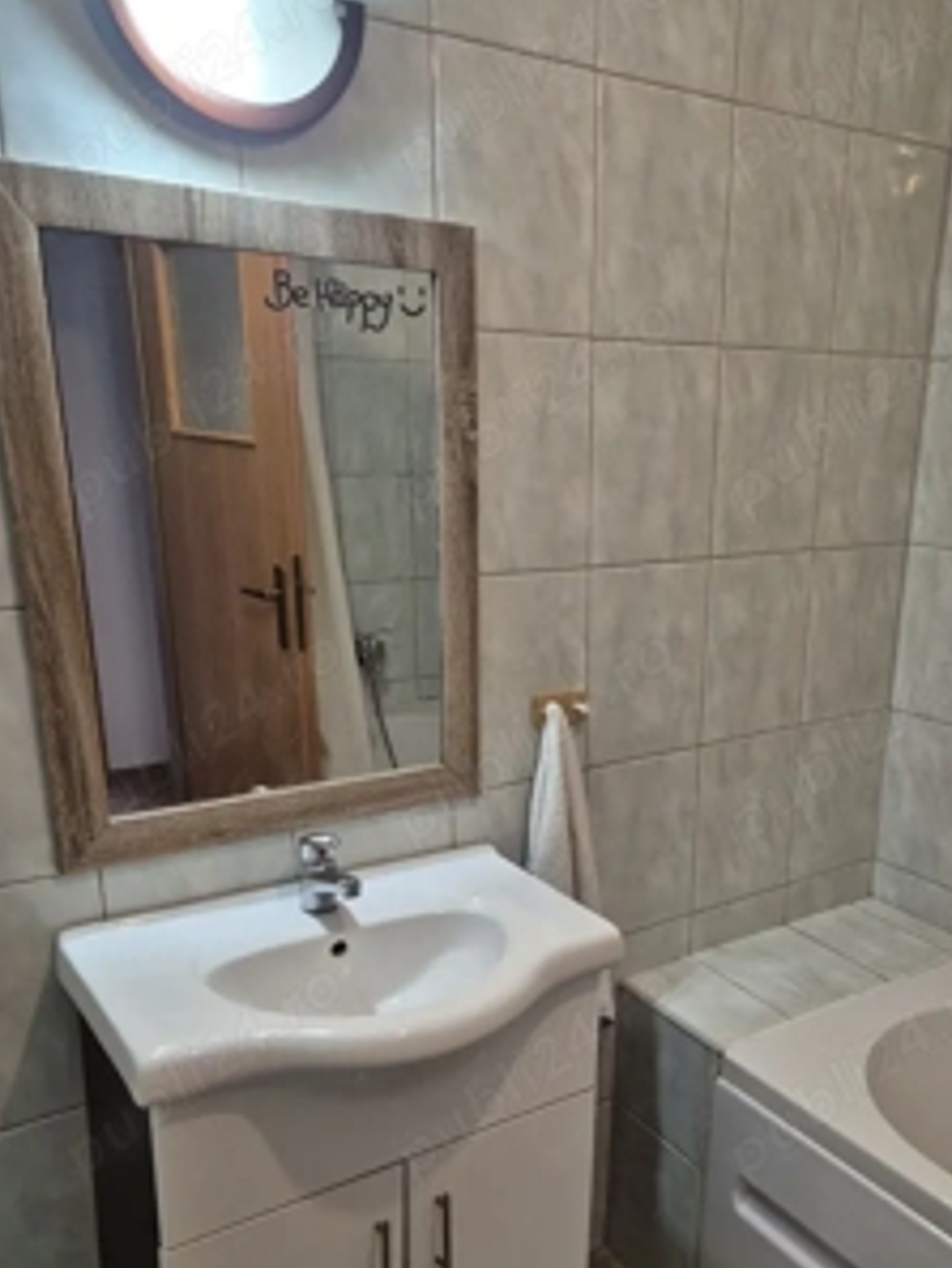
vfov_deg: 57.6
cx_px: 619
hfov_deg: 44.9
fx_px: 1136
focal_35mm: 31
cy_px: 790
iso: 200
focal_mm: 5.4
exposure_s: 1/100
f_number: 1.8
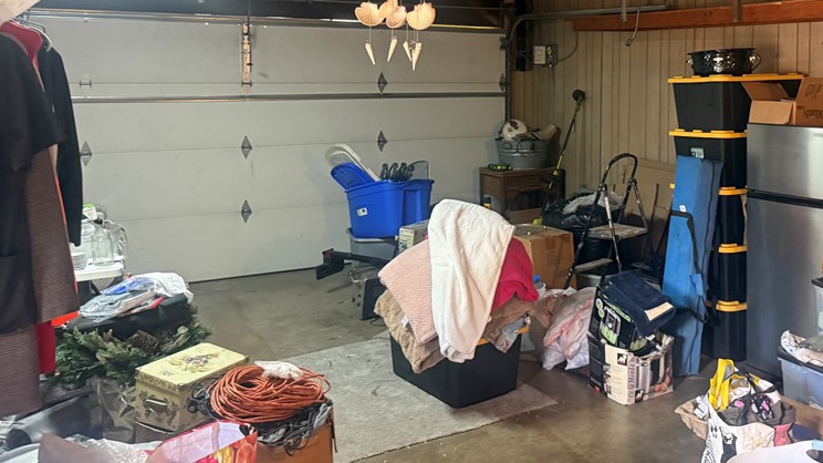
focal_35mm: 36
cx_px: 542
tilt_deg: -1.2
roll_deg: -0.7
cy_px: 80
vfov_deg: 31.8
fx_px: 785
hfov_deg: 54.3
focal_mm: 6.76
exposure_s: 1/60
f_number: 1.78
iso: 800
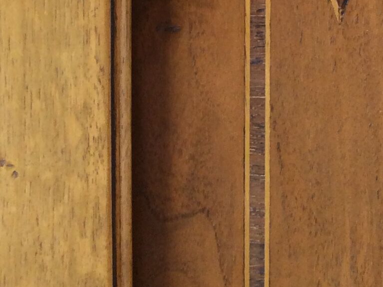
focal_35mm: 108
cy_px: -249
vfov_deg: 12.4
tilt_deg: -4.0
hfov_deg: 17.8
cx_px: 387
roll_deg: -0.6
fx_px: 1195
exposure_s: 1/25
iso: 64
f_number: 2.4
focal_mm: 3.3
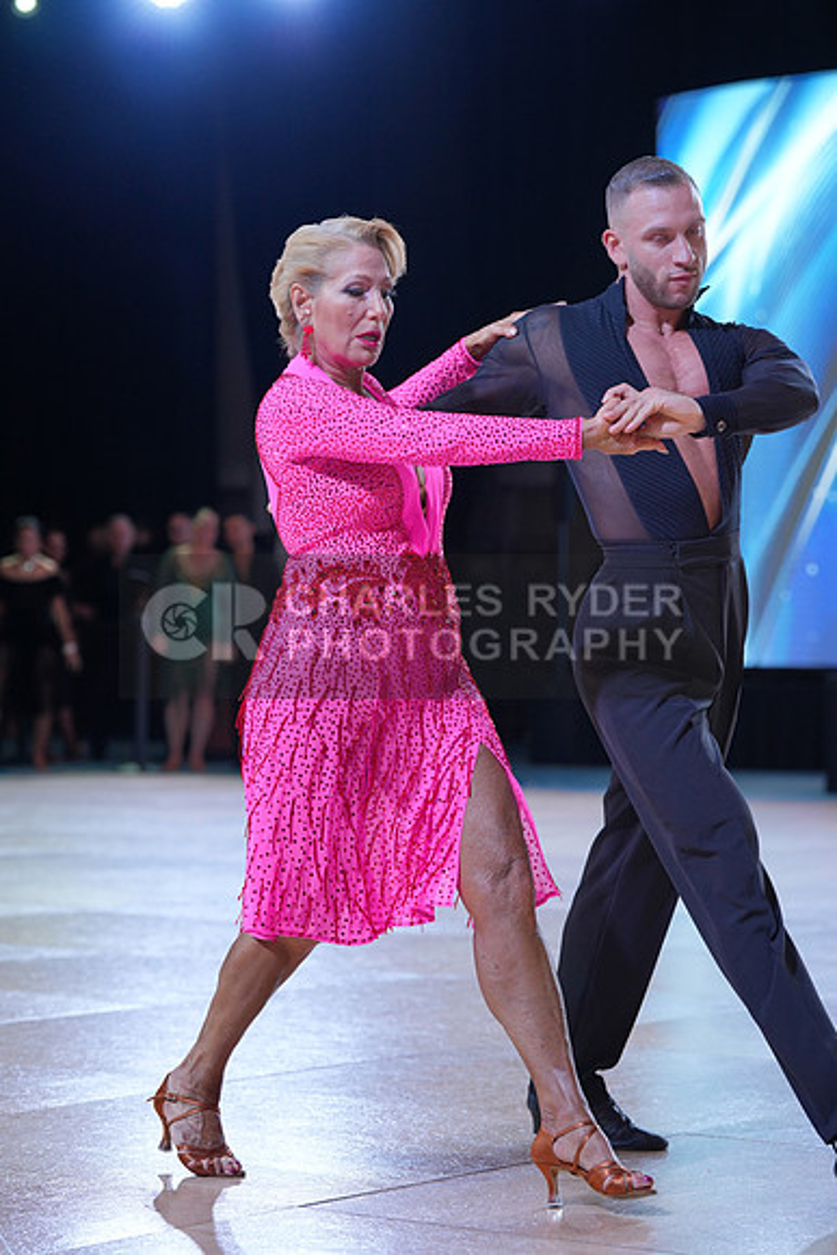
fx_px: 3659
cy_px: 628
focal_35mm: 105
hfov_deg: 13.0
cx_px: 418
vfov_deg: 19.5
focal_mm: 105
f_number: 4
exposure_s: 1/400
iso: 640
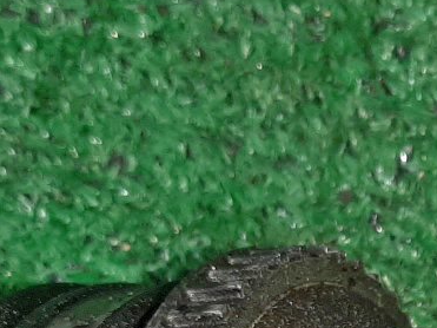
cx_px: 489
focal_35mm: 101
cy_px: 547
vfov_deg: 13.5
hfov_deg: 18.7
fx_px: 1275
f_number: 1.7
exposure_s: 1/50
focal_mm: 3.93
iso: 140
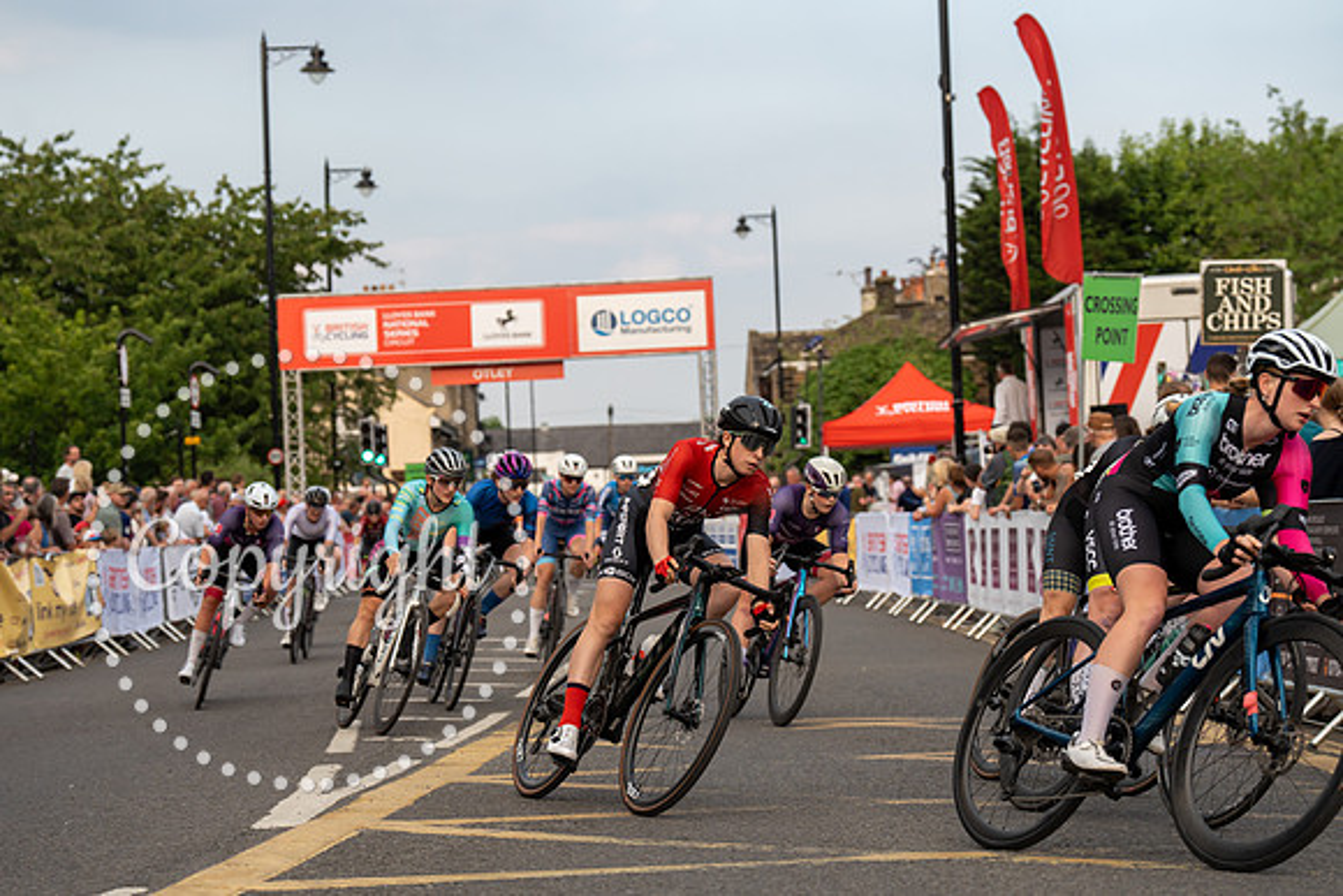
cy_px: 448
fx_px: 3097
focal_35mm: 83
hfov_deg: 24.5
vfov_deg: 16.5
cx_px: 672
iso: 500
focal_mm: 83
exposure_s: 1/1000
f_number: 4.5
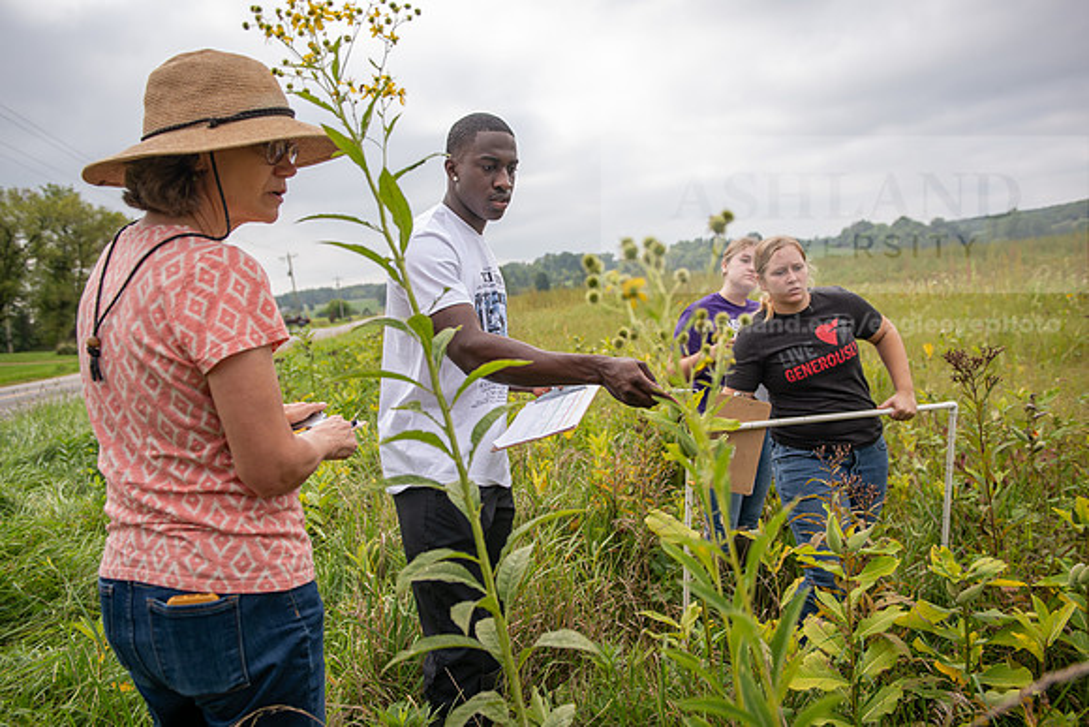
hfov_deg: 63.6
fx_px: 877
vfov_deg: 45.0
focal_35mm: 29
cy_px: 364
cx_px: 544
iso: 100
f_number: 3.5
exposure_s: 1/500
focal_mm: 29
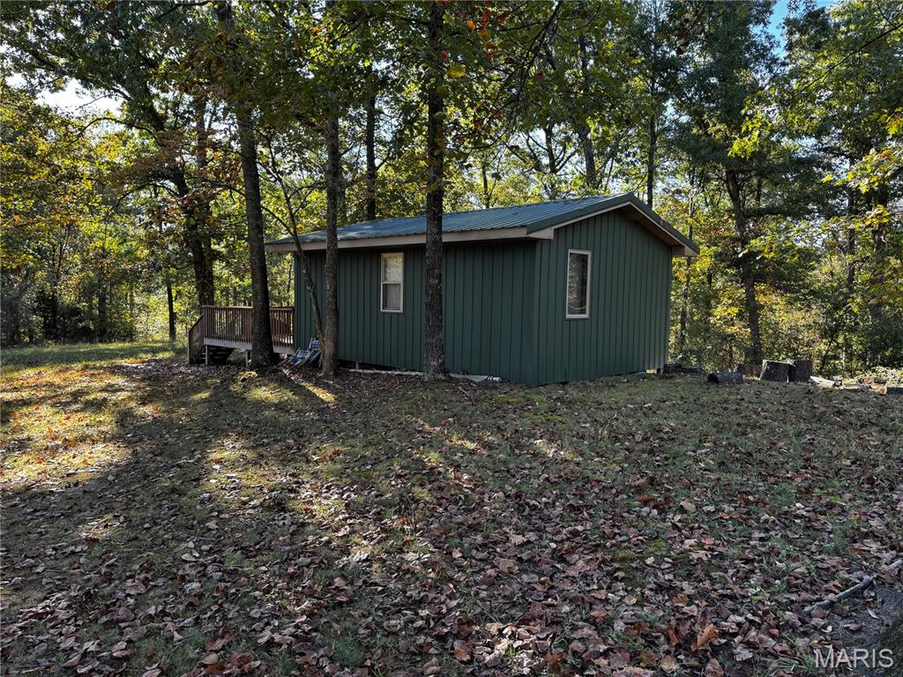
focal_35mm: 24
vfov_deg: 56.8
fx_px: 626
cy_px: 338
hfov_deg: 71.6
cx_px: 452
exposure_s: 1/193
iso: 64
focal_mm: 6.76
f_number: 1.78
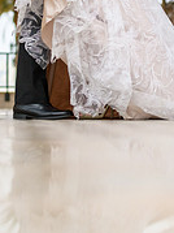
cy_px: -18
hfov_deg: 8.8
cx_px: 91
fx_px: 1134
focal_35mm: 169
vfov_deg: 11.5
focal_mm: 70
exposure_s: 1/3200
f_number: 2.8
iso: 400
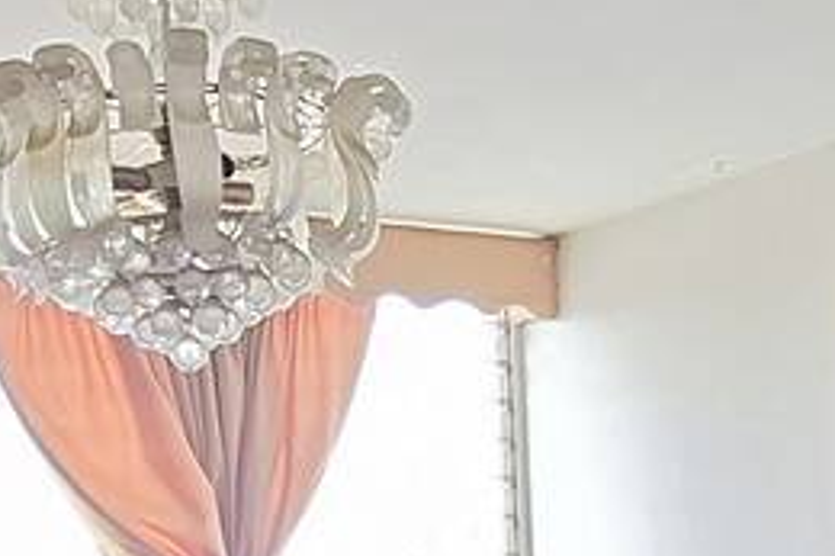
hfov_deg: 26.7
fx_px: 1738
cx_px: 607
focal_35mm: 75
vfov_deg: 17.0
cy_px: 733
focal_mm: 1.74
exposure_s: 1/40
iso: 125
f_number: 2.2
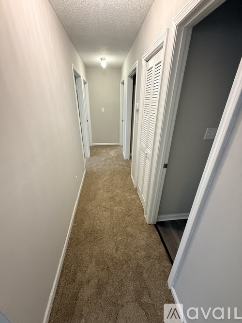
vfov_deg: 102.1
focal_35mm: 14
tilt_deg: -24.4
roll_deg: +0.1
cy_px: 162
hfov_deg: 85.7
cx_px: 121
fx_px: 131
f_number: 2.2
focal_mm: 2.22
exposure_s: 1/60
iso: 400
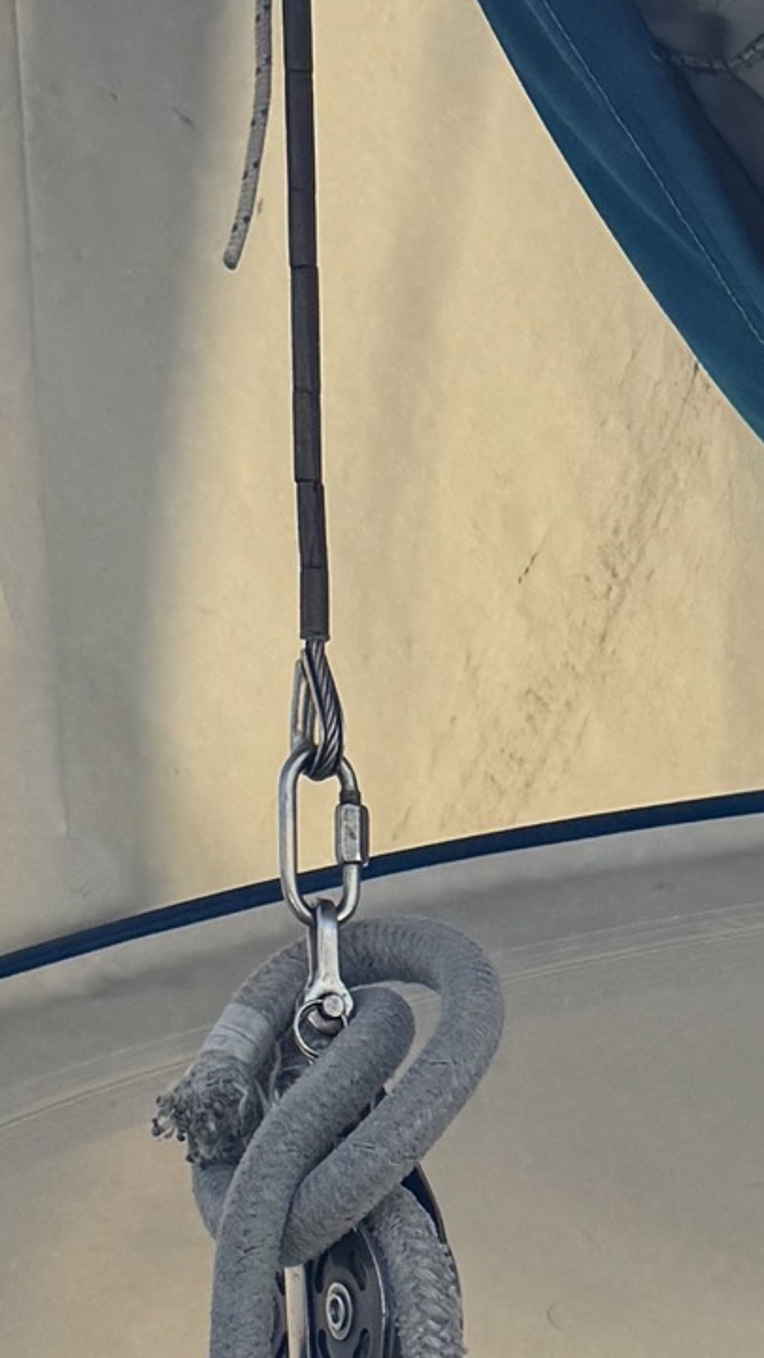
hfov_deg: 9.9
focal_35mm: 121
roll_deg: +0.0
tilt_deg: -7.8
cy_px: 2864
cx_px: 943
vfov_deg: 14.3
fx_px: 4358
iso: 80
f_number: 1.78
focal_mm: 6.76
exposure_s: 1/2415
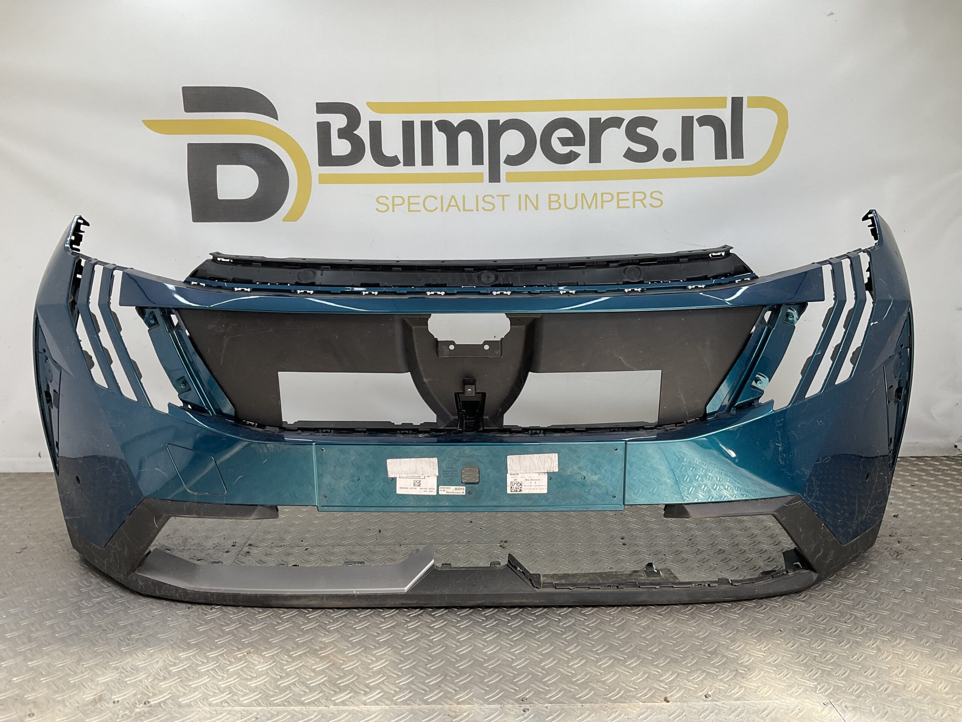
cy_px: 361
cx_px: 481
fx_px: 806
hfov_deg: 61.7
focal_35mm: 29
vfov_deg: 48.2
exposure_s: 1/176
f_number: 1.8
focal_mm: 3
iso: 16
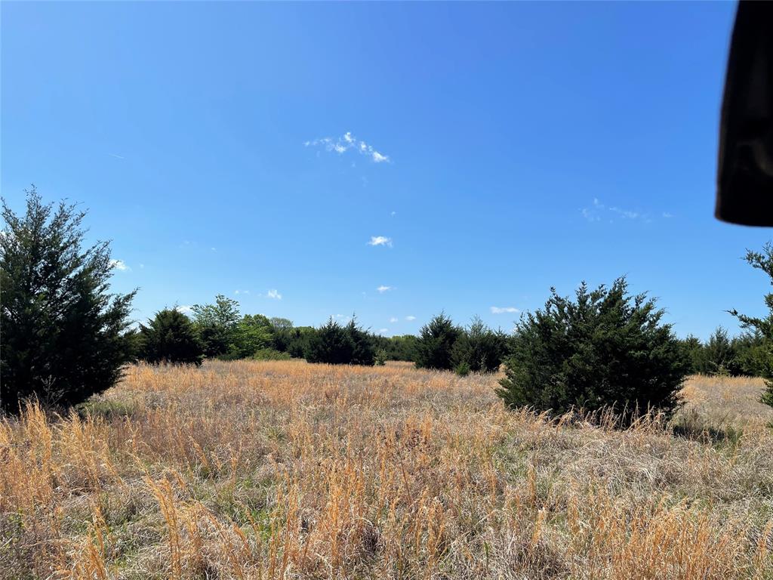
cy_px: 290
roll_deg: -3.2
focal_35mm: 25
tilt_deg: +4.9
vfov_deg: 54.9
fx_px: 558
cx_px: 386
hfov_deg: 69.4
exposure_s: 1/5376
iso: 32
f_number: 1.6
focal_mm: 5.1
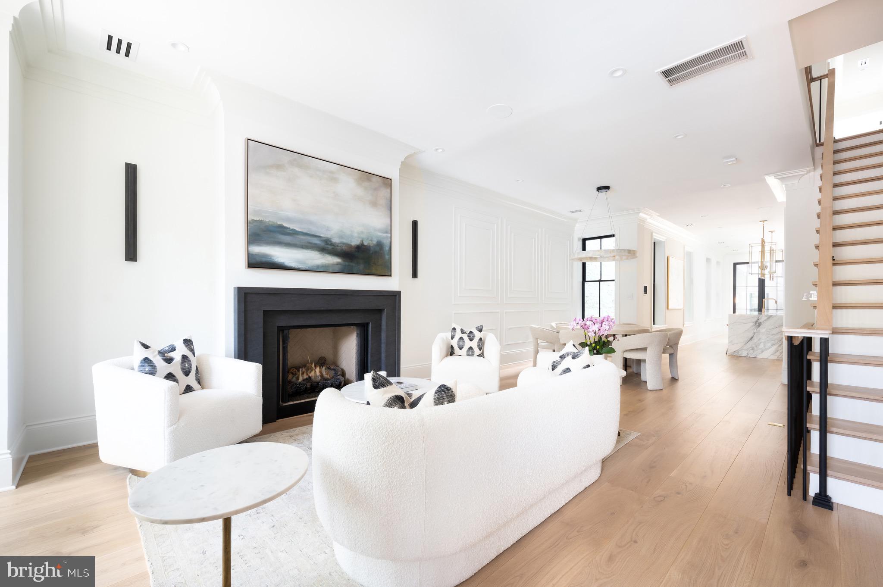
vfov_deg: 77.2
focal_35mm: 15
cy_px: 294
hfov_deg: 100.4
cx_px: 442
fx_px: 368
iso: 400
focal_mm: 15
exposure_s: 1/40
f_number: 16
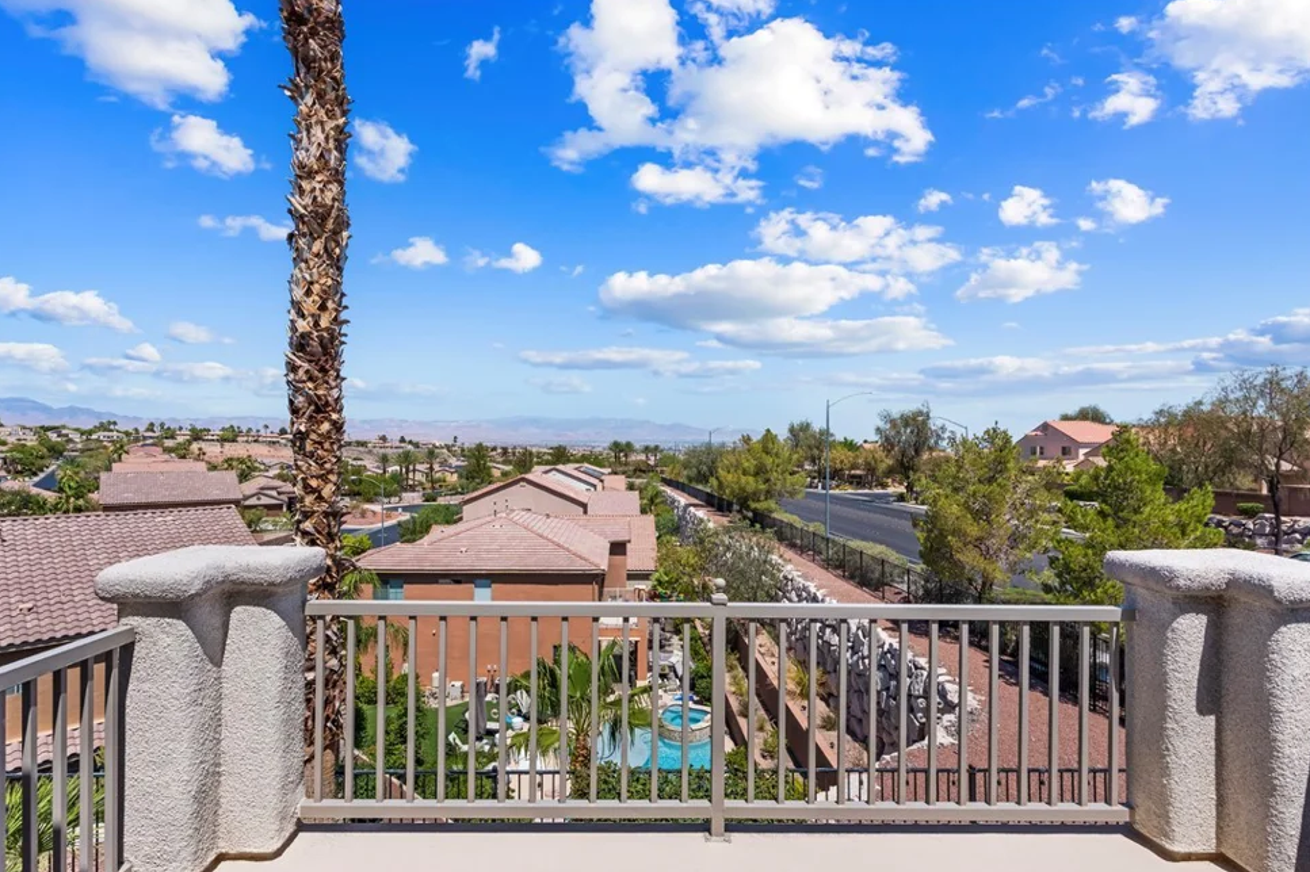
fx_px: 655
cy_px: 448
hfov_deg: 90.0
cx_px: 625
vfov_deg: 67.3
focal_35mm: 18
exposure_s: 1/8000
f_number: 8
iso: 400
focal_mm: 17
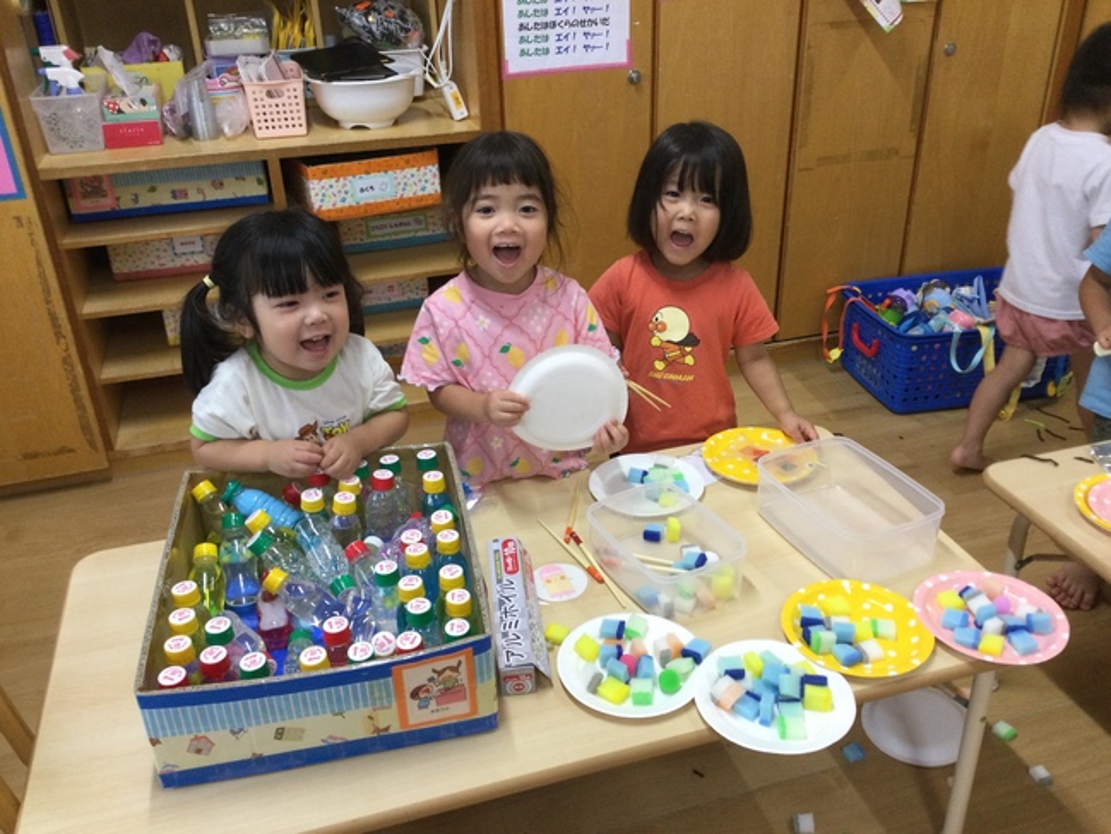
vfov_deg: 45.5
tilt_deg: -28.7
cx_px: 556
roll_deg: +1.0
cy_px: 417
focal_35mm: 31
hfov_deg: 58.3
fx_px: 995
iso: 80
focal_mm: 3.3
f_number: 2.4
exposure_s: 1/30
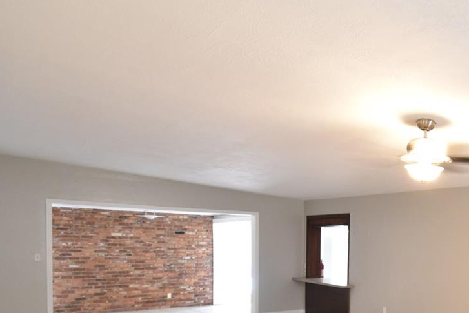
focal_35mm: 33
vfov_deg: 38.2
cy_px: 259
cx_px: 443
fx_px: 430
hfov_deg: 49.3
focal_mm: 10
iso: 800
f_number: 3.5
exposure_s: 1/20
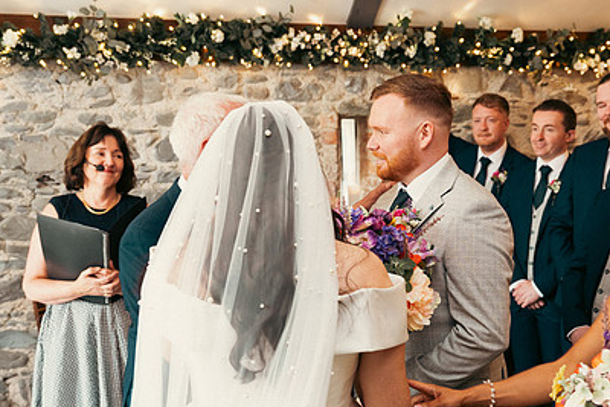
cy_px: 246
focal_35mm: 45
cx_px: 343
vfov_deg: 29.8
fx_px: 763
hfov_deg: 43.5
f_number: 3.5
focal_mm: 31
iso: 1250
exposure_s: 1/160
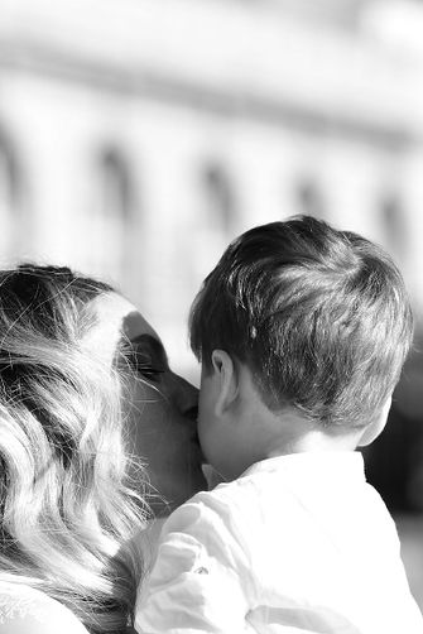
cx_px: 172
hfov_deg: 5.3
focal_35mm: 260
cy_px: 757
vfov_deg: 7.8
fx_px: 4579
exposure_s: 1/2000
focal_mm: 85
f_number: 2.5
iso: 100
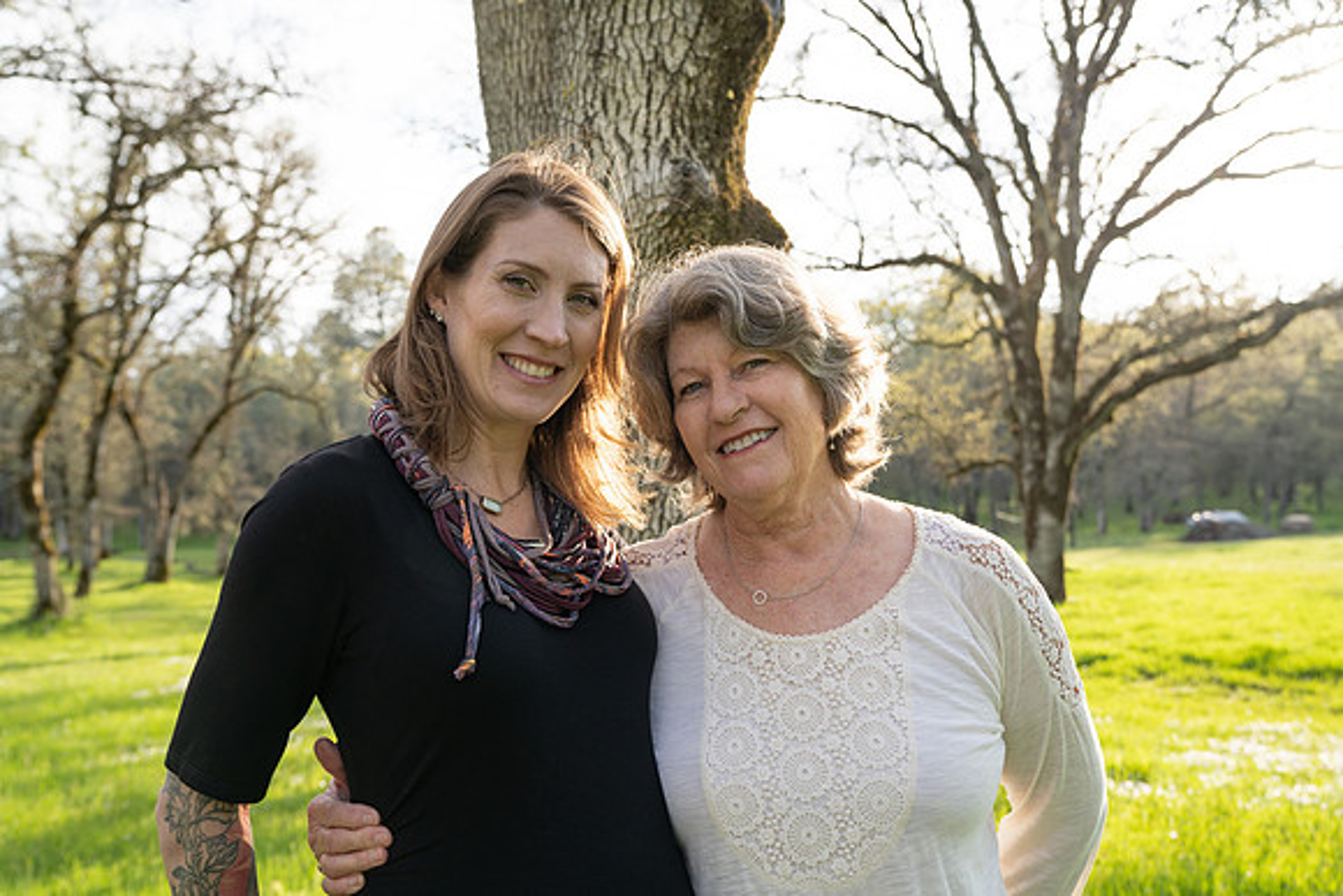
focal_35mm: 31
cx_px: 672
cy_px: 448
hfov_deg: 60.3
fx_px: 1157
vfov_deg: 42.3
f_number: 4.5
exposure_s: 1/250
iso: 200
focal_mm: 31
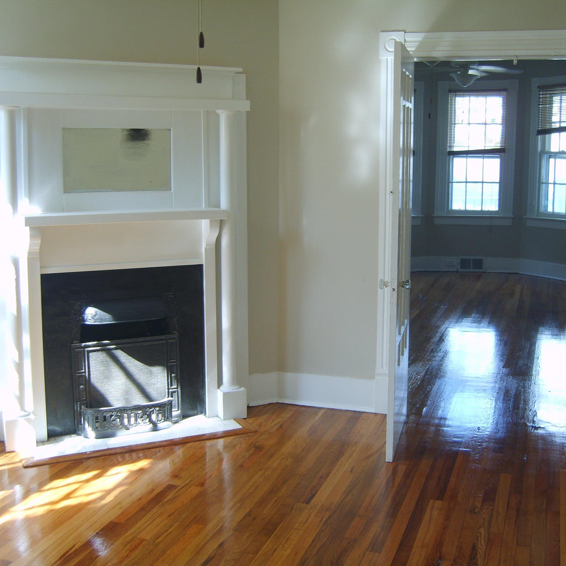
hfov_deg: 40.0
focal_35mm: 42
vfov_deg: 40.0
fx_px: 777
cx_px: 308
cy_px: 279
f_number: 2.8
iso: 50
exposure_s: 1/30
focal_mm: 7.4
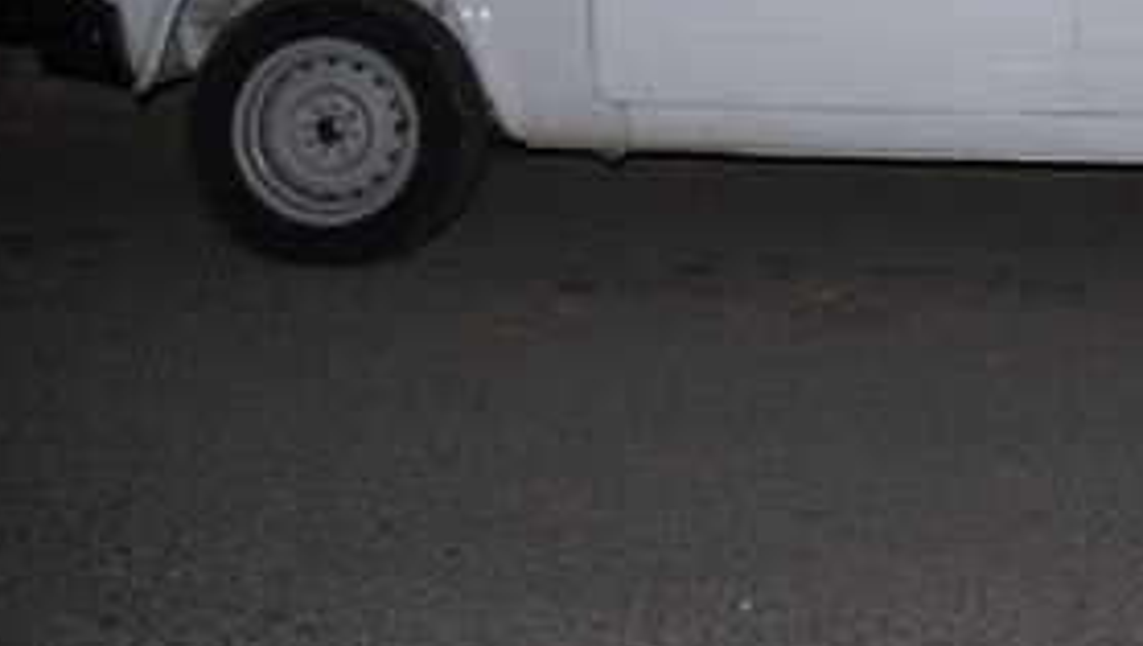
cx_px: 1159
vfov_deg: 17.0
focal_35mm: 67
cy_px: -200
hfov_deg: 29.2
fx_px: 2033
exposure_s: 1/60
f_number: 3.5
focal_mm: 18
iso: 400
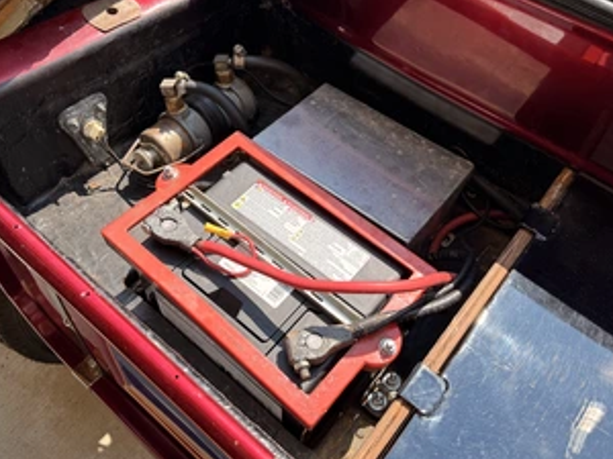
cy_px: 171
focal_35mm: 32
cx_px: 319
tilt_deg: -52.5
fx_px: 567
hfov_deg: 56.8
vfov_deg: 43.8
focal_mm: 6.76
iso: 100
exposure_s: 1/1770
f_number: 1.78
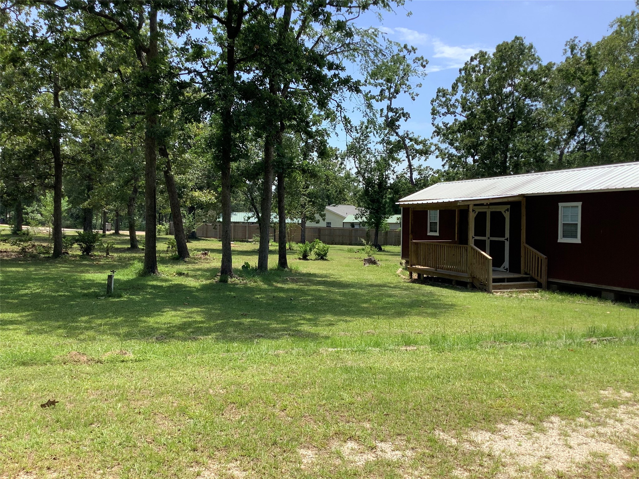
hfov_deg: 58.4
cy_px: 240
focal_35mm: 31
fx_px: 572
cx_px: 320
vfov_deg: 45.4
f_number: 2.4
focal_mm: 3.3
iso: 25
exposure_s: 1/652
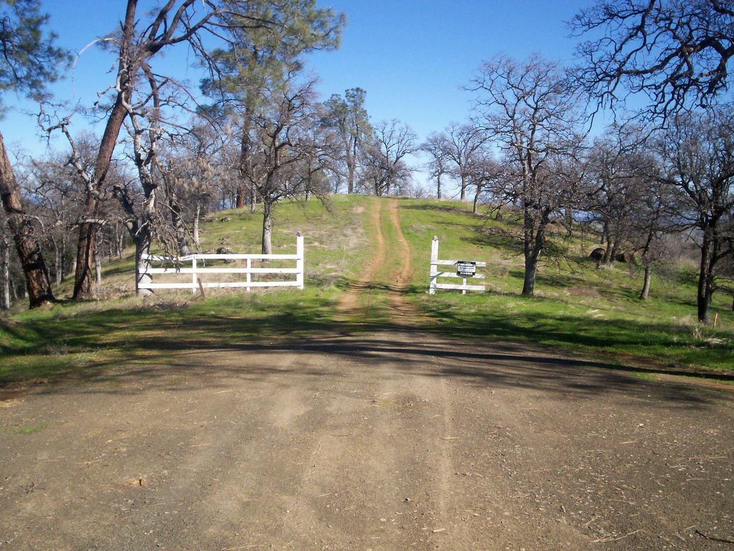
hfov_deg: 51.4
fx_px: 763
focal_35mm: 36
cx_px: 367
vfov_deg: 39.7
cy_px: 276
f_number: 4.5
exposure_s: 1/509
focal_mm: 5.9
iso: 100
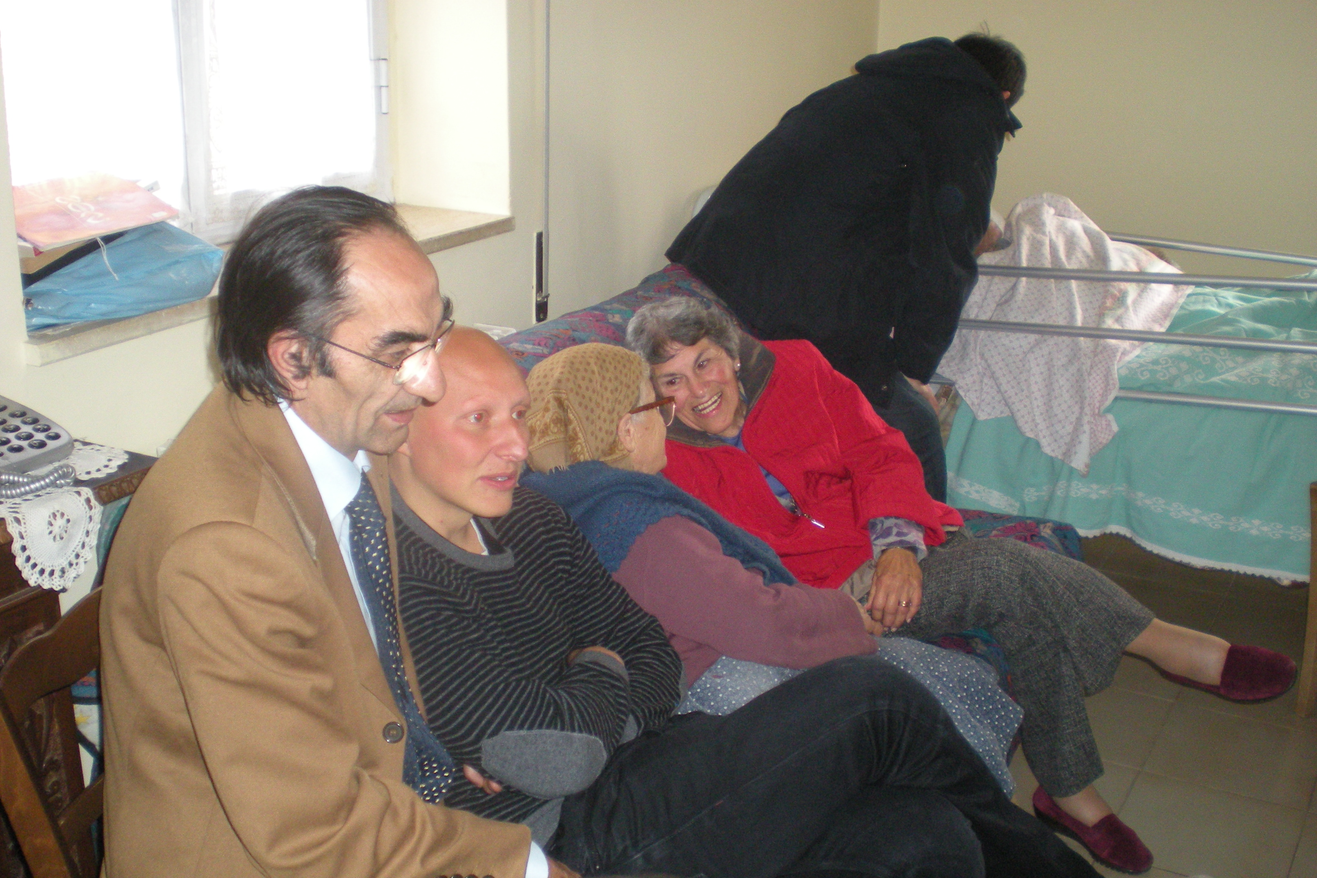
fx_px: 1463
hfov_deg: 48.5
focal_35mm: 40
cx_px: 660
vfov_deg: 33.4
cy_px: 444
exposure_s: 1/60
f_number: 3.1
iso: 274
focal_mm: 6.3
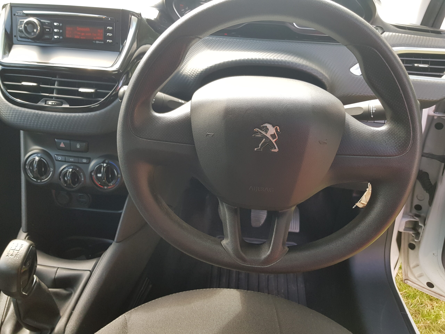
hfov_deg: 67.3
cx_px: 222
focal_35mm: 26
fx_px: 334
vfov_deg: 53.1
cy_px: 167
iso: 64
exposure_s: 1/120
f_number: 1.7
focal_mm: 4.2
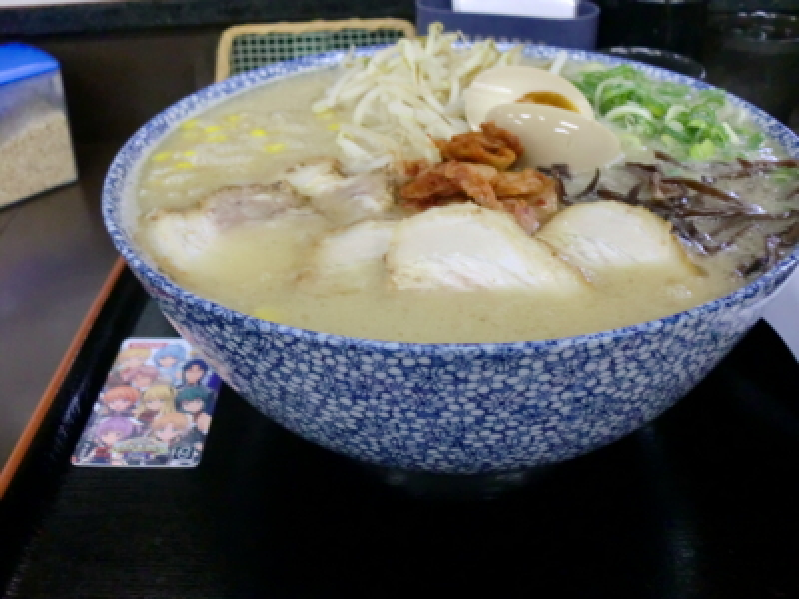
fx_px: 808
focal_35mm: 35
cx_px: 400
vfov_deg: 40.7
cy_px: 300
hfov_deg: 52.6
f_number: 3.1
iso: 500
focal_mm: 6.3
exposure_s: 1/60
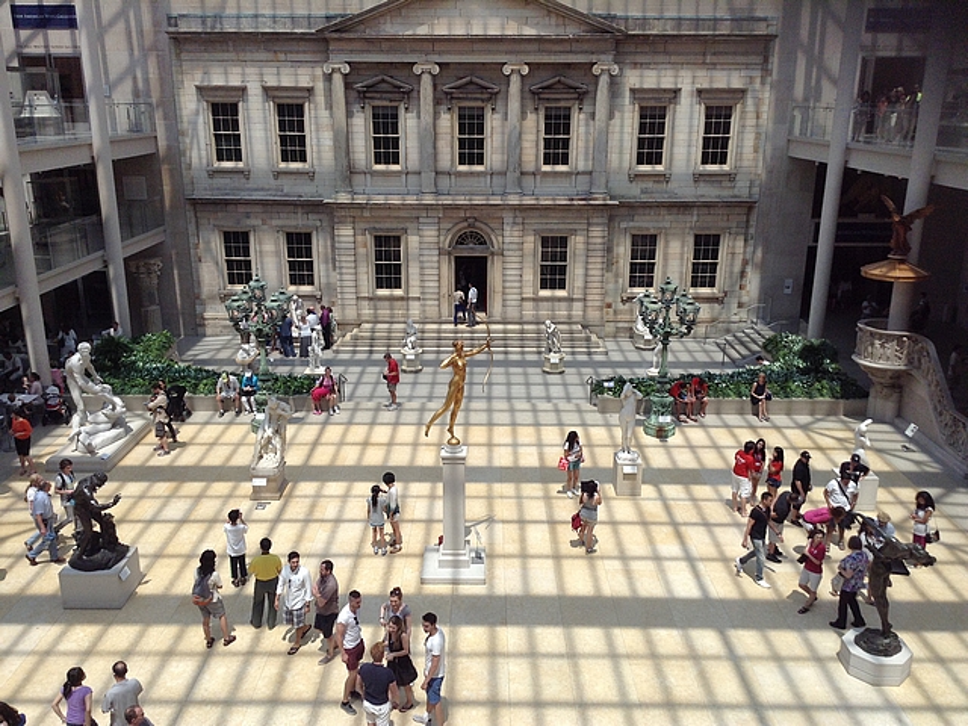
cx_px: 484
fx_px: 923
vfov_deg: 42.9
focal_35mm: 33
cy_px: 363
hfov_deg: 55.4
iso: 32
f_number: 2.4
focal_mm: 3.3
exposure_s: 1/215
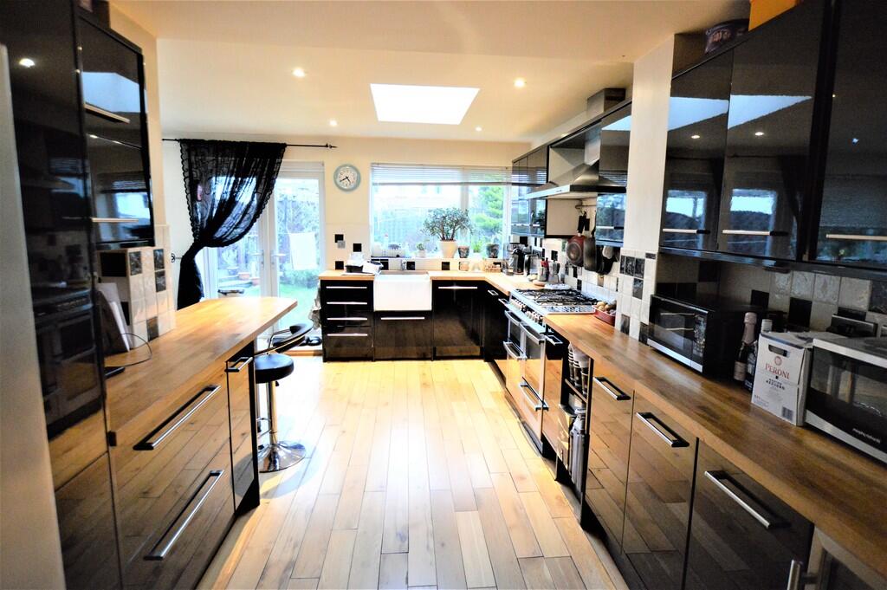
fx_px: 443
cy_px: 295
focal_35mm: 18
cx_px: 444
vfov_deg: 67.3
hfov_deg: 90.0
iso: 3200
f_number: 3.5
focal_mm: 12
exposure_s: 1/60
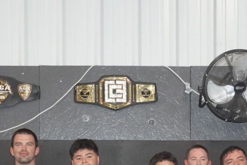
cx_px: 145
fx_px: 776
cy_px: 228
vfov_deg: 11.7
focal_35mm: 113
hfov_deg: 18.1
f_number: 4.5
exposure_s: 1/160
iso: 3200
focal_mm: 24
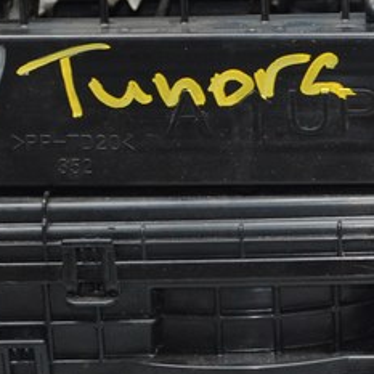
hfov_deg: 11.0
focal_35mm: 157
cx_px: 361
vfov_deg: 11.1
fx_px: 1919
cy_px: 174
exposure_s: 1/60
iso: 560
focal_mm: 28
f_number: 4.5
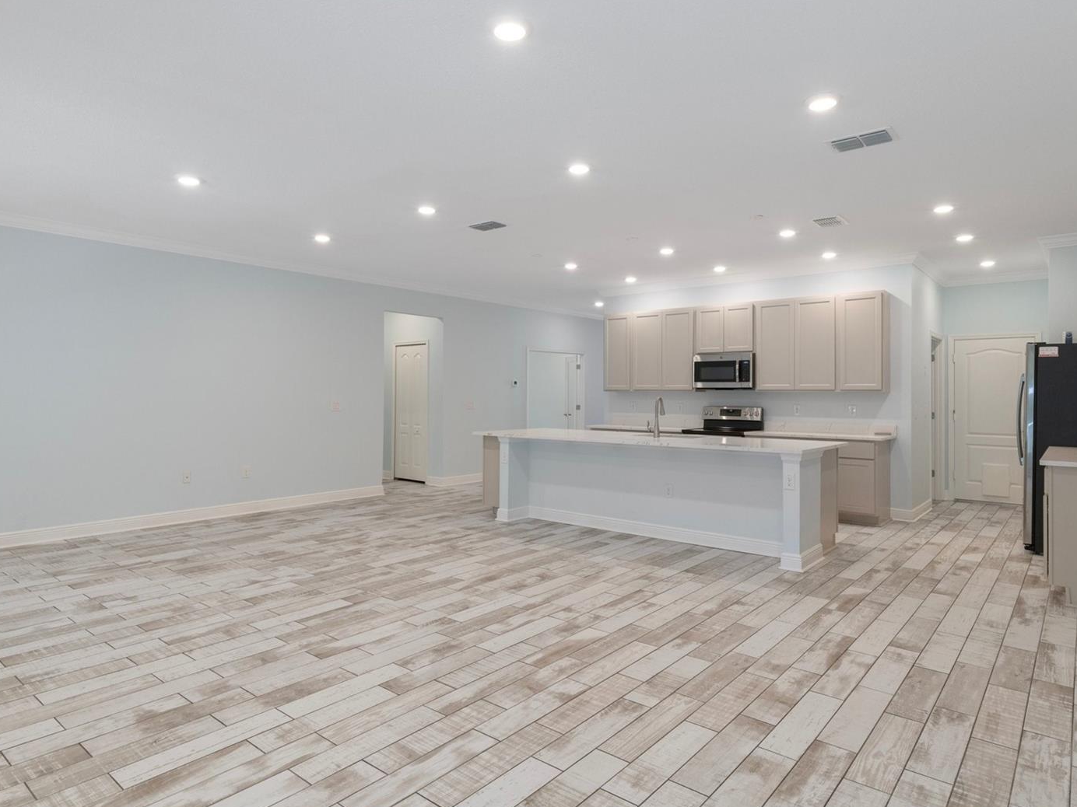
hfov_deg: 81.7
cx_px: 551
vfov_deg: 66.0
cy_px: 399
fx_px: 622
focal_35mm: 20
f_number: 8
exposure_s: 1/8
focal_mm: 12
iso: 320
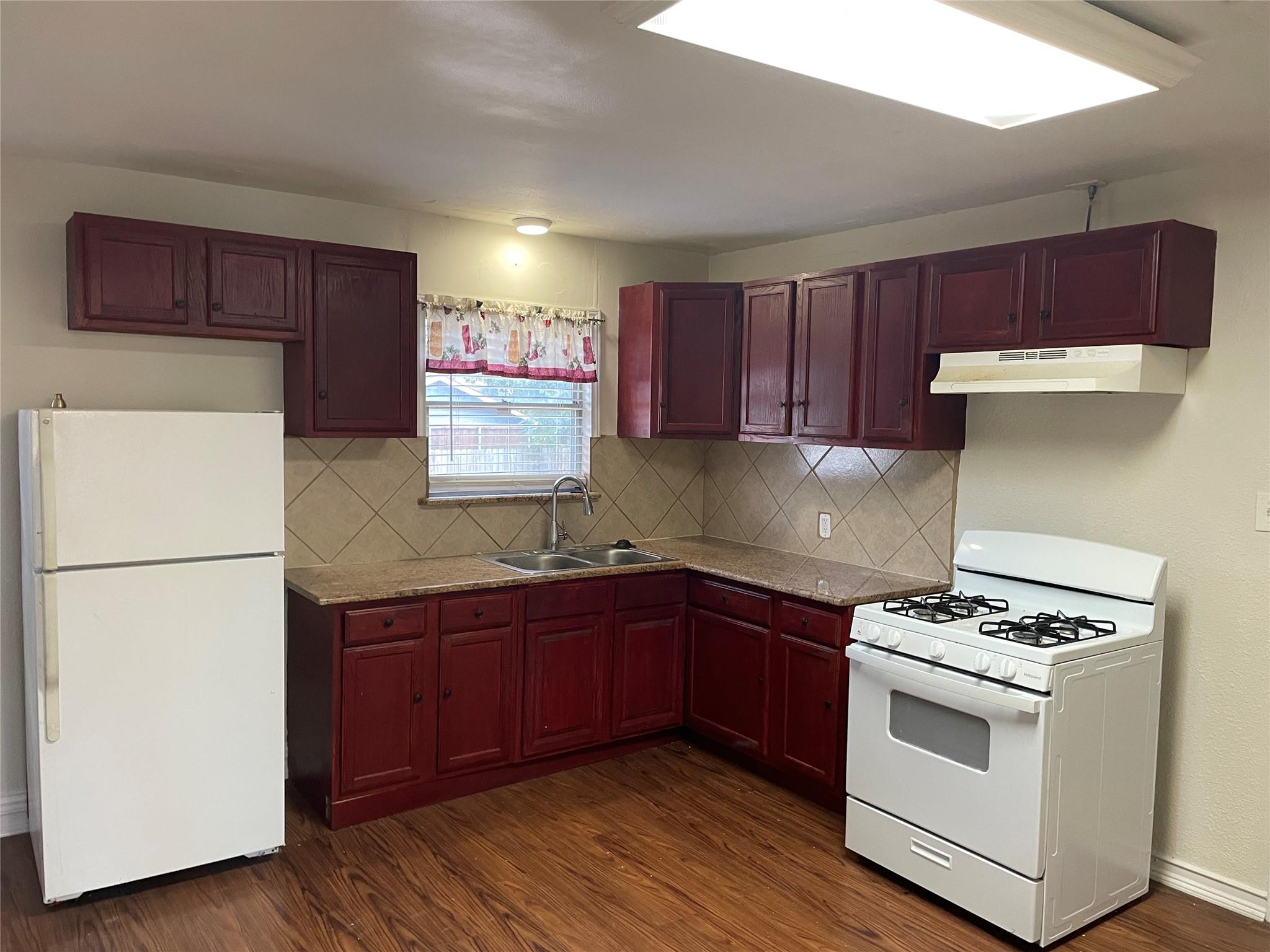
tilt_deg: -5.5
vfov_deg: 53.1
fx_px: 954
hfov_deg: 67.3
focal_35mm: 26
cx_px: 635
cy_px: 476
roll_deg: -0.9
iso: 160
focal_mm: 4.2
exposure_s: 1/60
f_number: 1.6
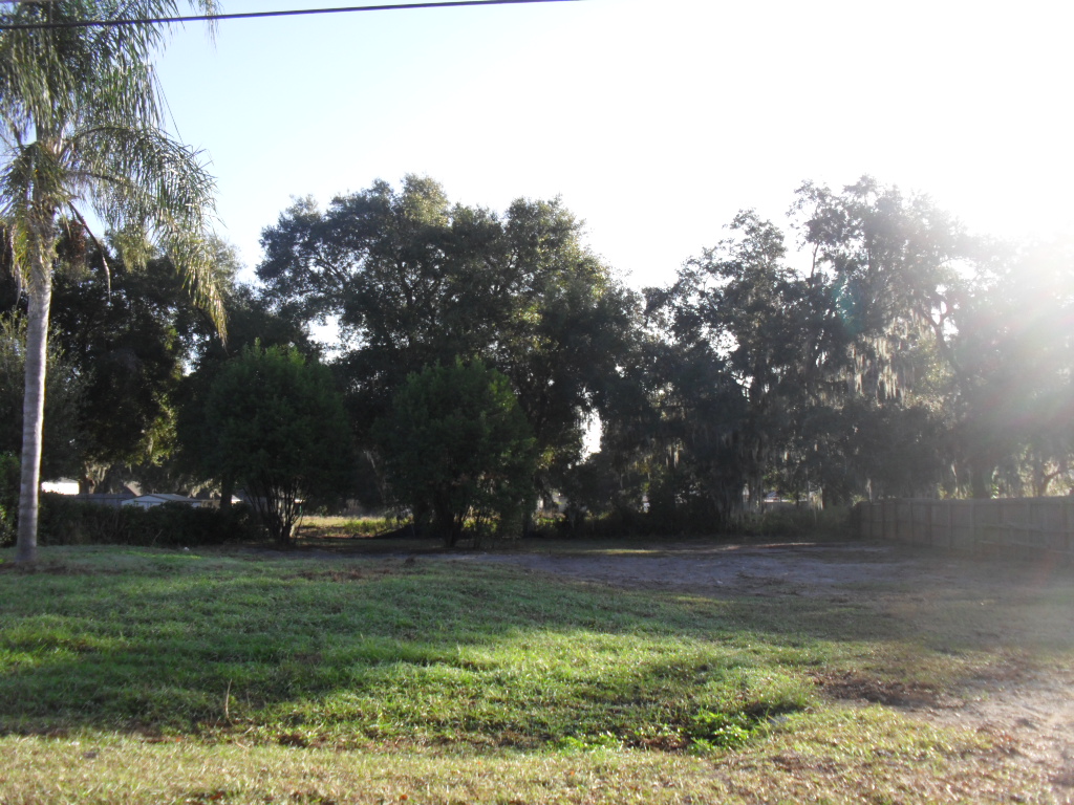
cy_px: 402
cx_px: 537
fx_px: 1086
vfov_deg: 40.7
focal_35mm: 35
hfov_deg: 52.6
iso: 100
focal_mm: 6.3
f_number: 3.2
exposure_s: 1/350
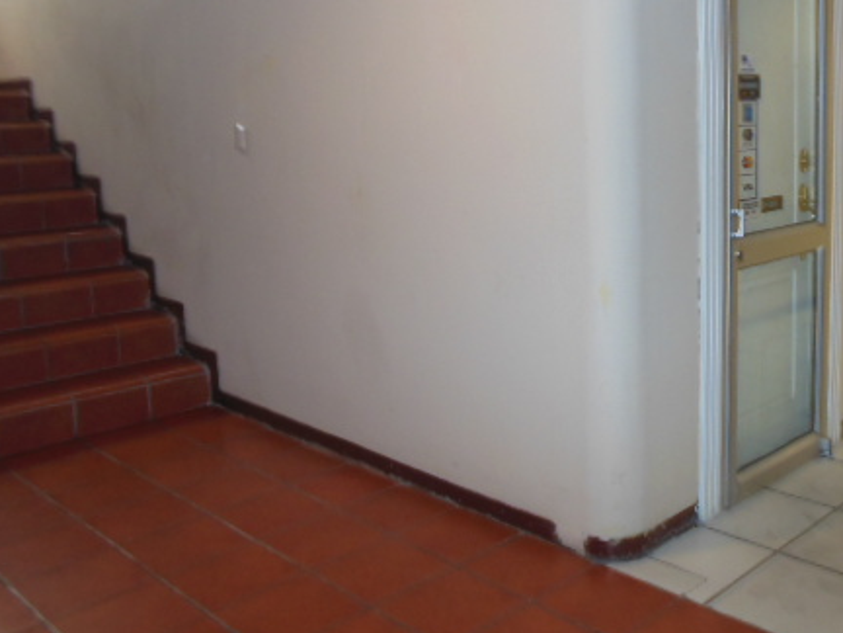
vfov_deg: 38.2
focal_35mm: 37
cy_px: 203
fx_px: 901
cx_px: 570
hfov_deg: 49.2
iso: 200
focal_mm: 4.5
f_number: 3.2
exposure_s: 1/25
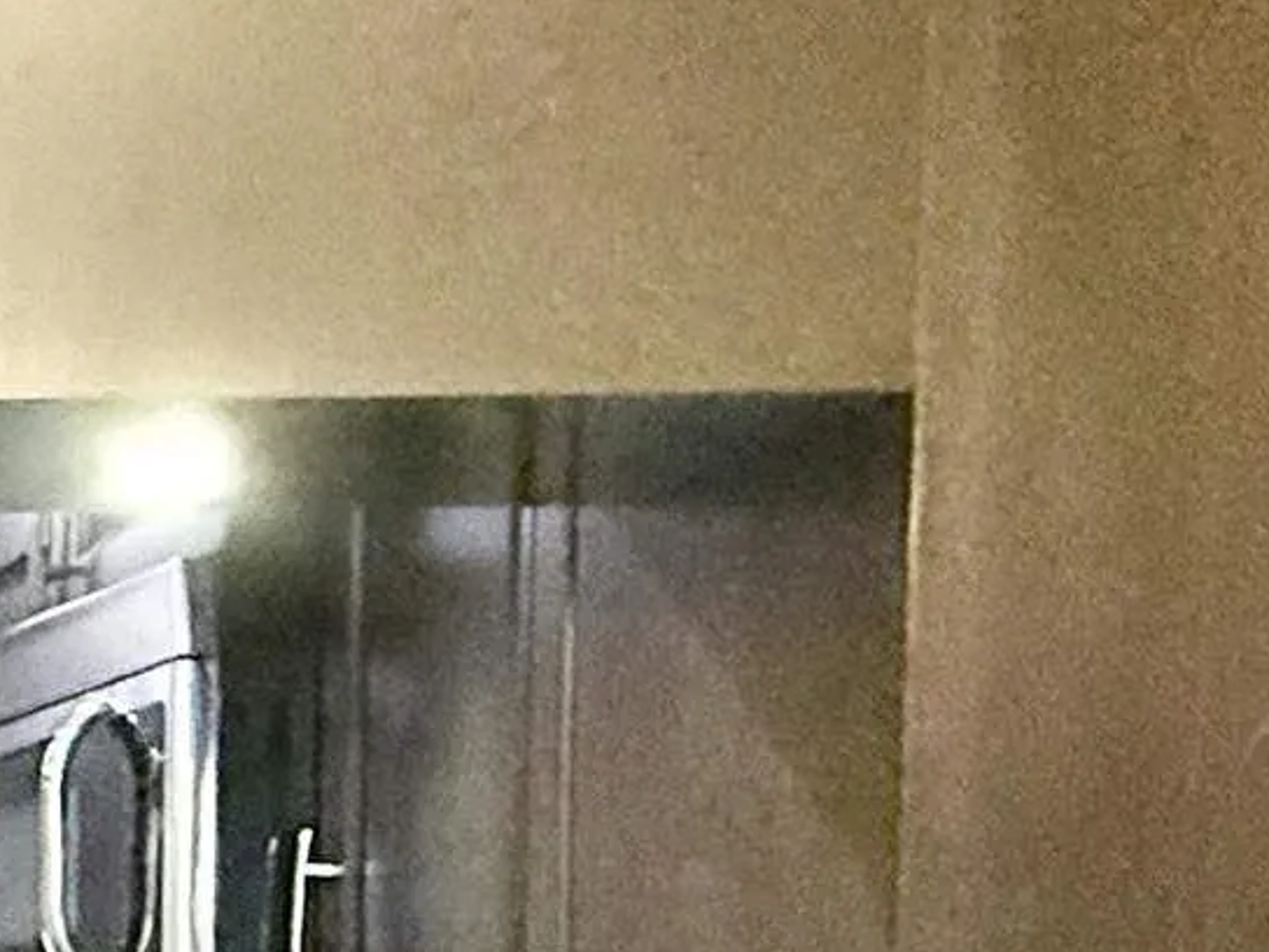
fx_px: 2896
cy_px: 1204
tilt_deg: -2.1
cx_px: -994
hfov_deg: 19.1
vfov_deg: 17.6
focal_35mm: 79
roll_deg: -0.6
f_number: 2.2
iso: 500
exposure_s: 1/60
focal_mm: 2.22
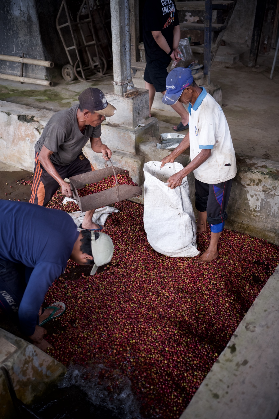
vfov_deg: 39.6
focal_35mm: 50
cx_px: 140
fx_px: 581
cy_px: 210
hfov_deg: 27.0
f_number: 2
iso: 1600
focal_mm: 50
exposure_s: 1/1000
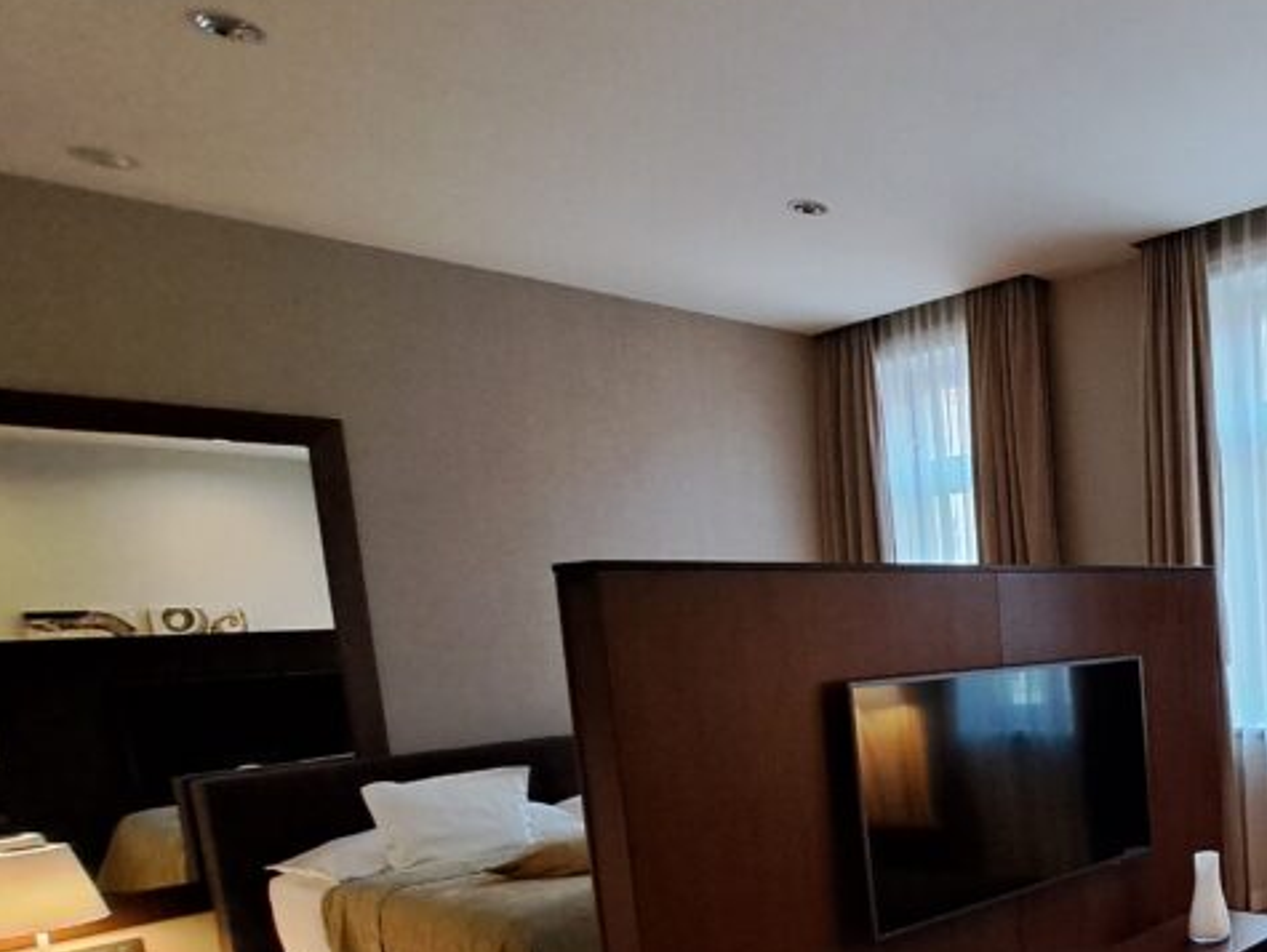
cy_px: 731
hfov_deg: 50.9
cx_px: 1270
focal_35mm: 28
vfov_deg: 47.7
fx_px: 1026
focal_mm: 1.74
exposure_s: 1/50
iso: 200
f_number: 2.2
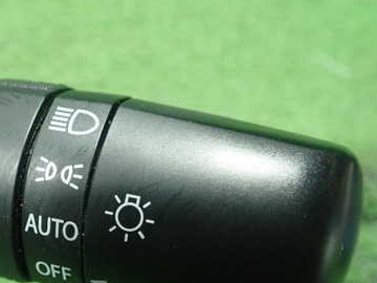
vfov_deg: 28.8
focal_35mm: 50
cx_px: 64
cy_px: 199
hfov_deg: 36.6
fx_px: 545
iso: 800
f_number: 2.3
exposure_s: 1/125
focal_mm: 5.5
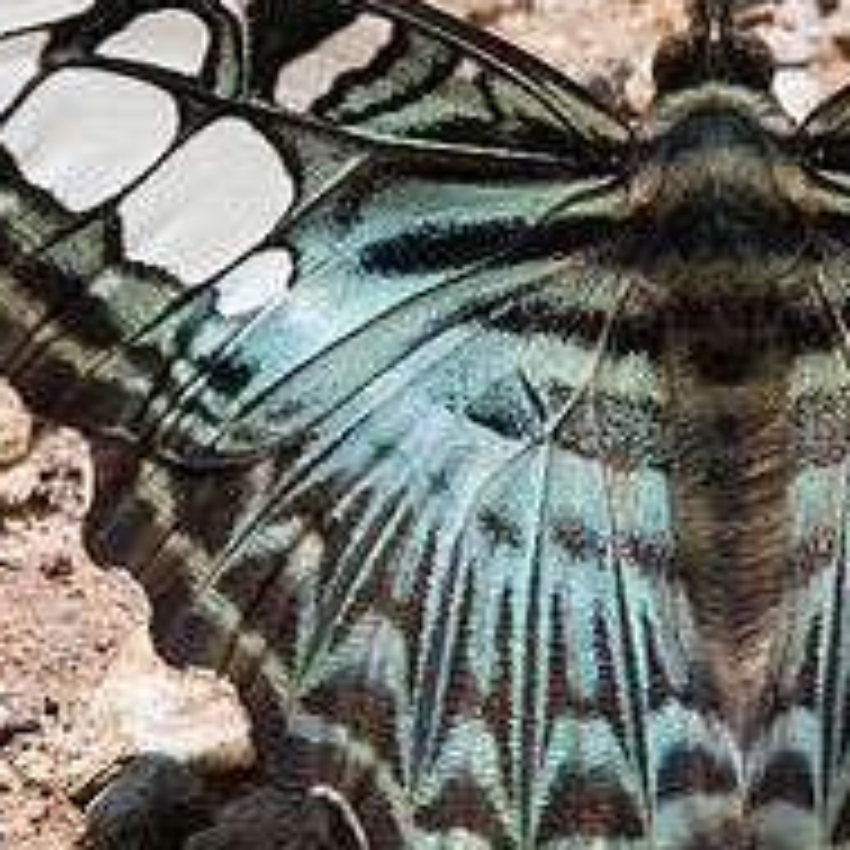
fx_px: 53617
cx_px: 901
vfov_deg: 0.9
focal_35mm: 1930
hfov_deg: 0.9
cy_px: 426
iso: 800
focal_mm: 400
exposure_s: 1/500
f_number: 11
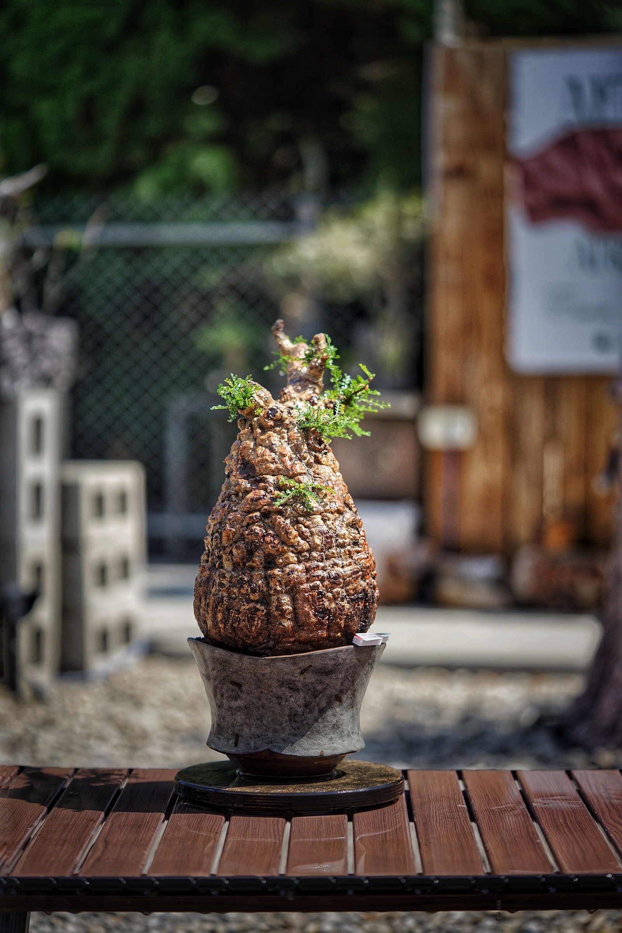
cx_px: 311
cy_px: 466
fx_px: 2332
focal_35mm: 90
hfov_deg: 15.2
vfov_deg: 22.6
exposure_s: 1/2000
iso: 320
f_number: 2.8
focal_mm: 90
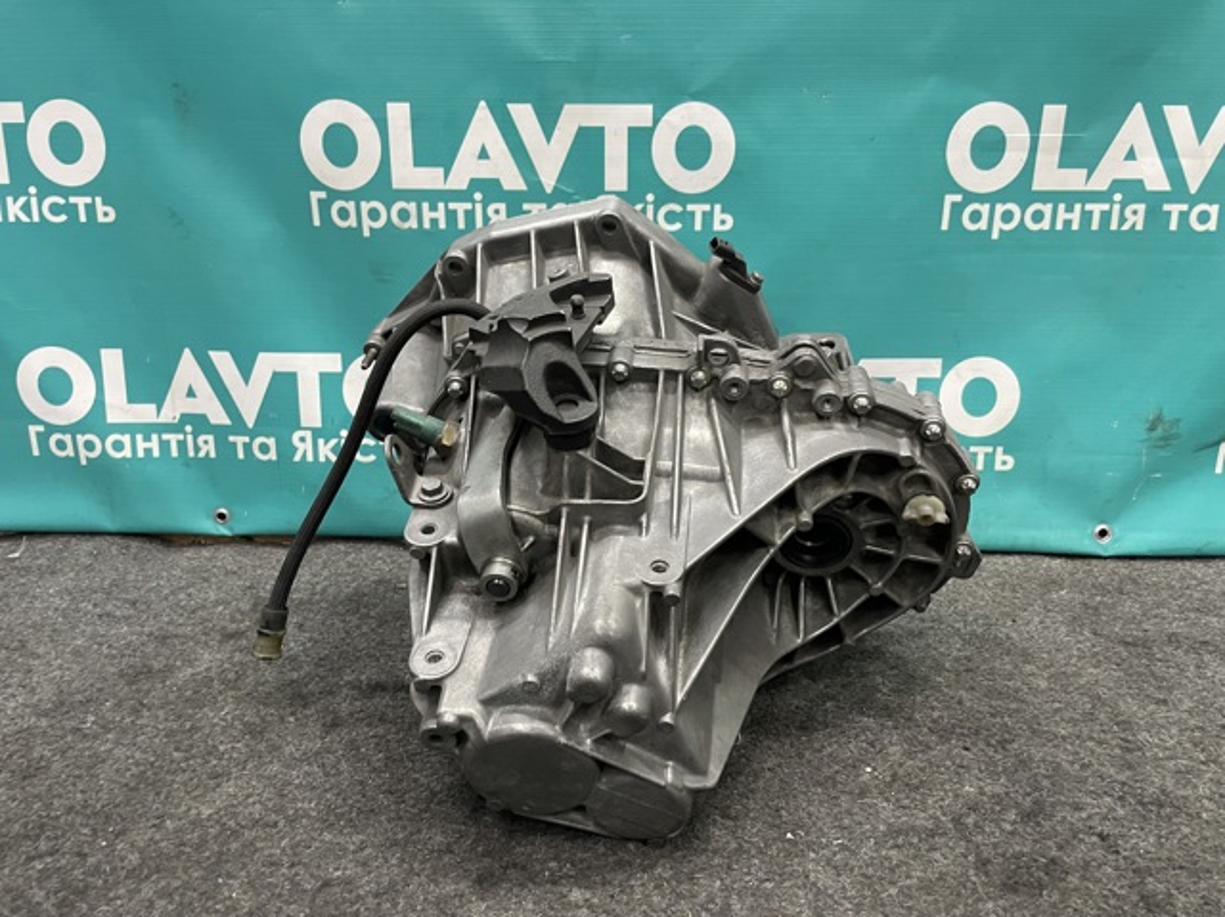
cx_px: 612
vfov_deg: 53.0
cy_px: 458
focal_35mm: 26
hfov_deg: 67.3
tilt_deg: -14.5
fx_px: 919
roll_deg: -0.1
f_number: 1.6
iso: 200
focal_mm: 4.2
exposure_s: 1/50
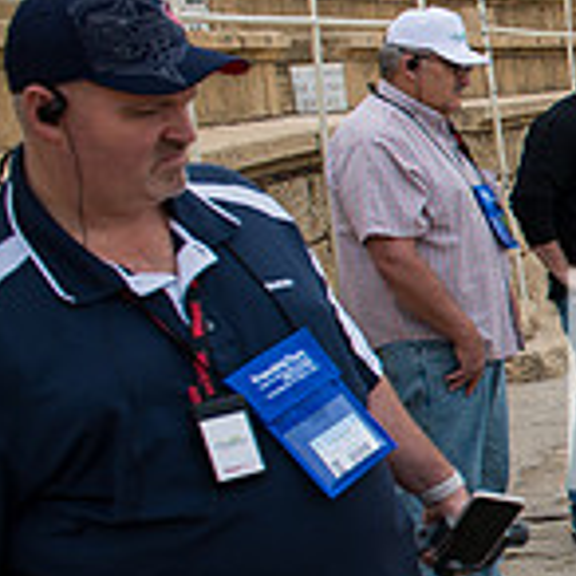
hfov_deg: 16.6
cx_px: 1132
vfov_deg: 21.3
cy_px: 381
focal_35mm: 81
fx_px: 1525
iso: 100
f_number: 3.5
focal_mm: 24
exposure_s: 1/400
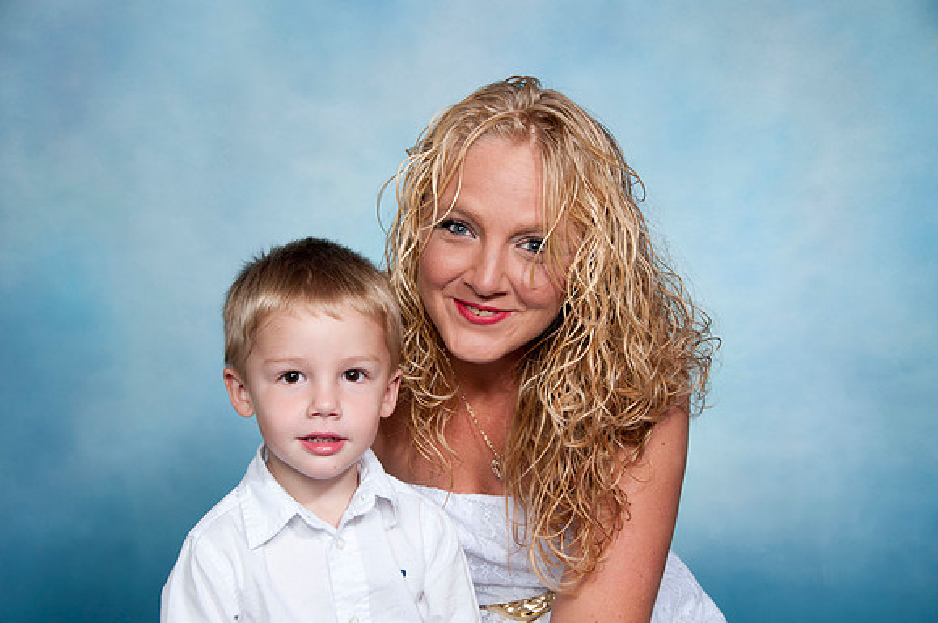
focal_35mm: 75
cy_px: 312
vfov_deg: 18.1
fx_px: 1951
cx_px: 469
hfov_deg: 27.0
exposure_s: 1/60
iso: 100
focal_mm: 50
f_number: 7.1
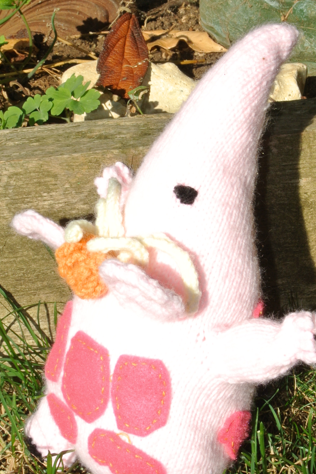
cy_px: 181
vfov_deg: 22.3
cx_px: 227
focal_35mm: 91
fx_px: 1198
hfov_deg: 15.0
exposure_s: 1/60
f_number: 16
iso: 100
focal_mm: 18.9
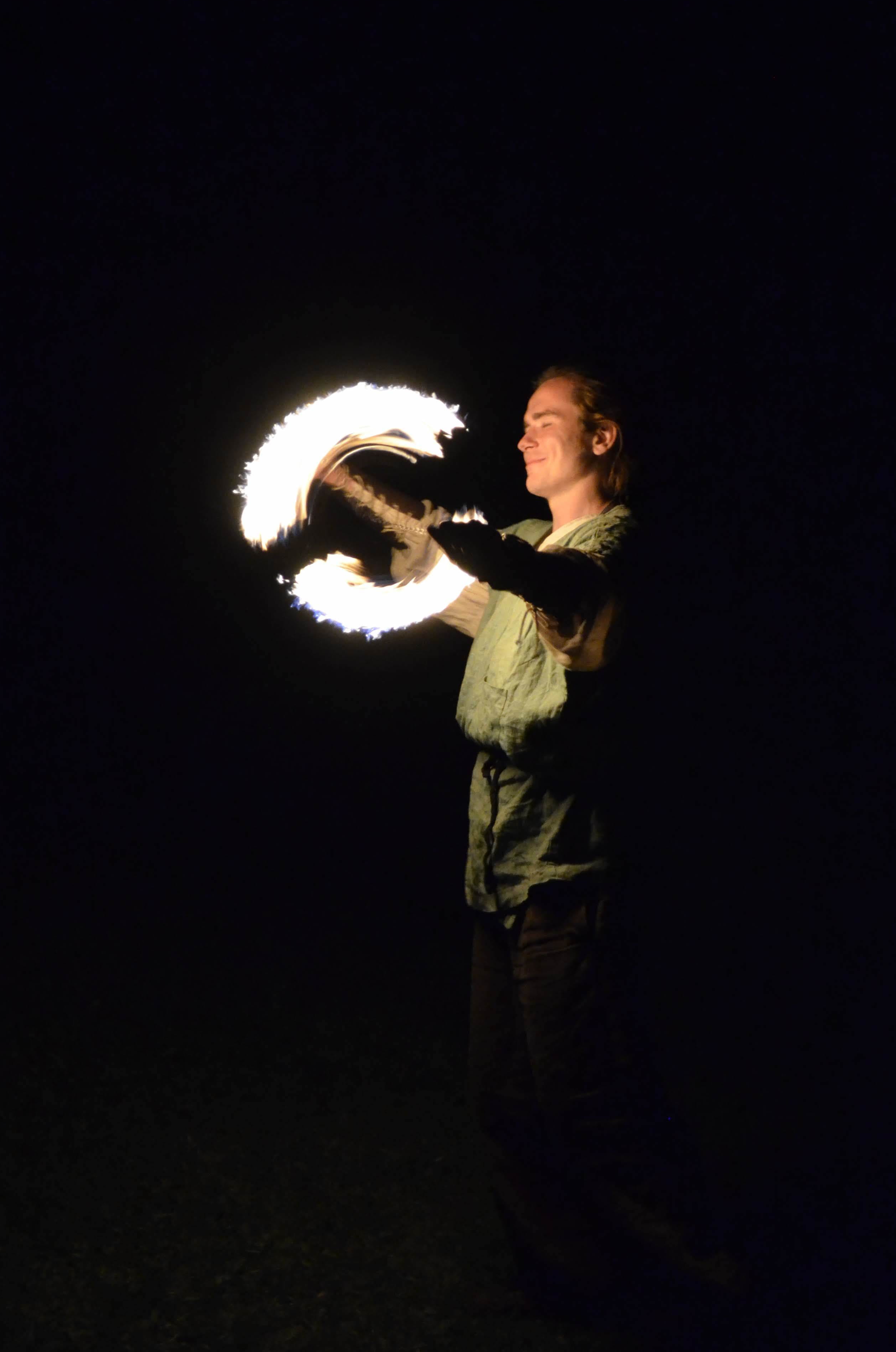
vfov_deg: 28.9
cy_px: 644
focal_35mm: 70
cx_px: 524
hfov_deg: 19.4
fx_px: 2625
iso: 3200
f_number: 5
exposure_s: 1/15
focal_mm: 36
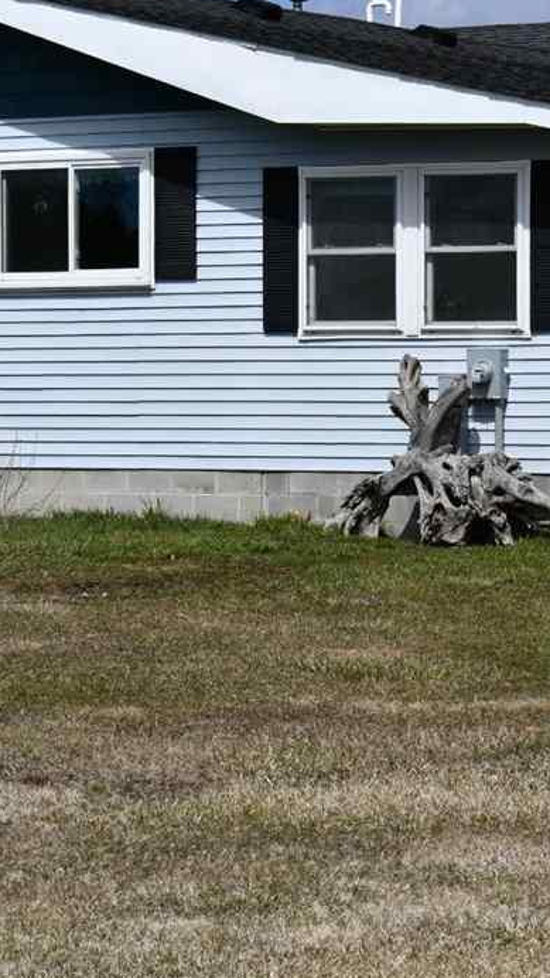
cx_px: 812
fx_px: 4120
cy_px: 400
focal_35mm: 159
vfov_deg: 13.5
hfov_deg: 7.5
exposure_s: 1/400
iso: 100
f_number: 10
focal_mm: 55
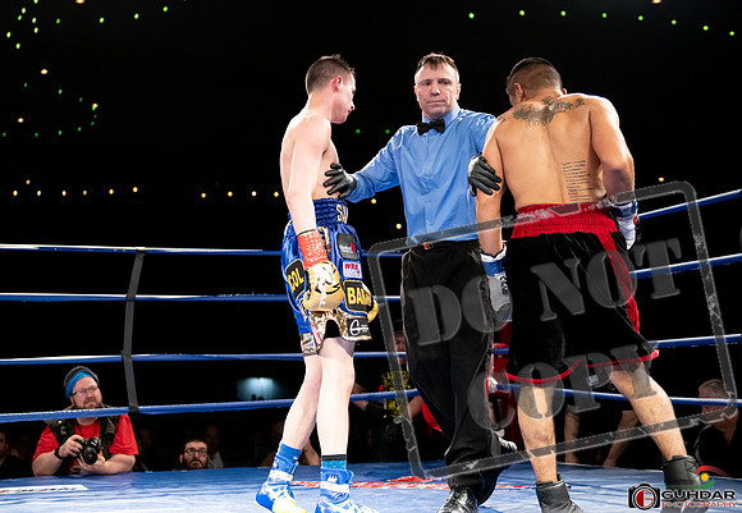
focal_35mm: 54
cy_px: 212
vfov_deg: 25.6
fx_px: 1129
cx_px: 290
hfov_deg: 36.2
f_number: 2.8
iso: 2000
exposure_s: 1/1000
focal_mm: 45
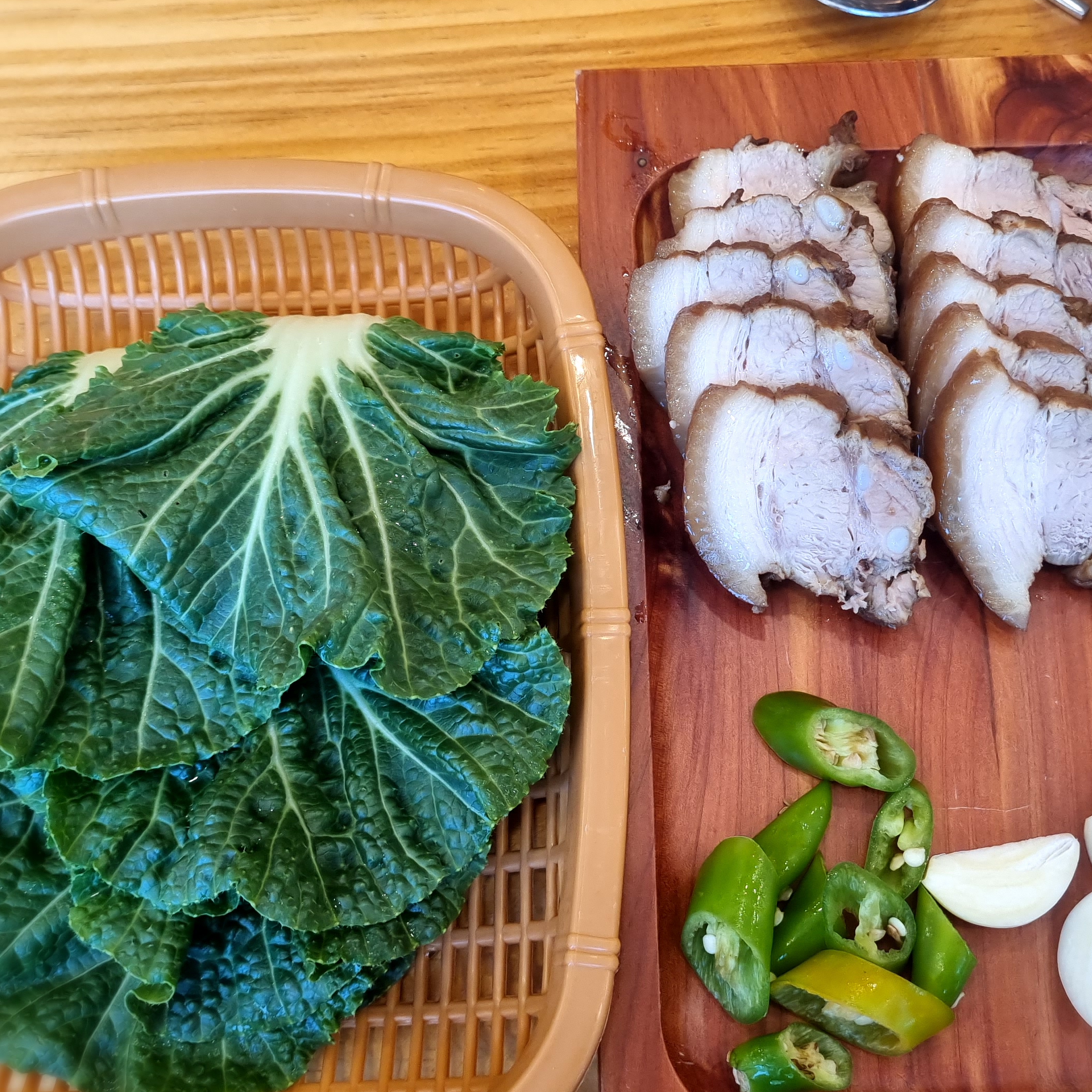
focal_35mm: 44
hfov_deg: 38.3
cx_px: 630
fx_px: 1570
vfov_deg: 38.3
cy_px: 511
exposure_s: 1/120
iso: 100
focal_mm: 5.4
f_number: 1.8
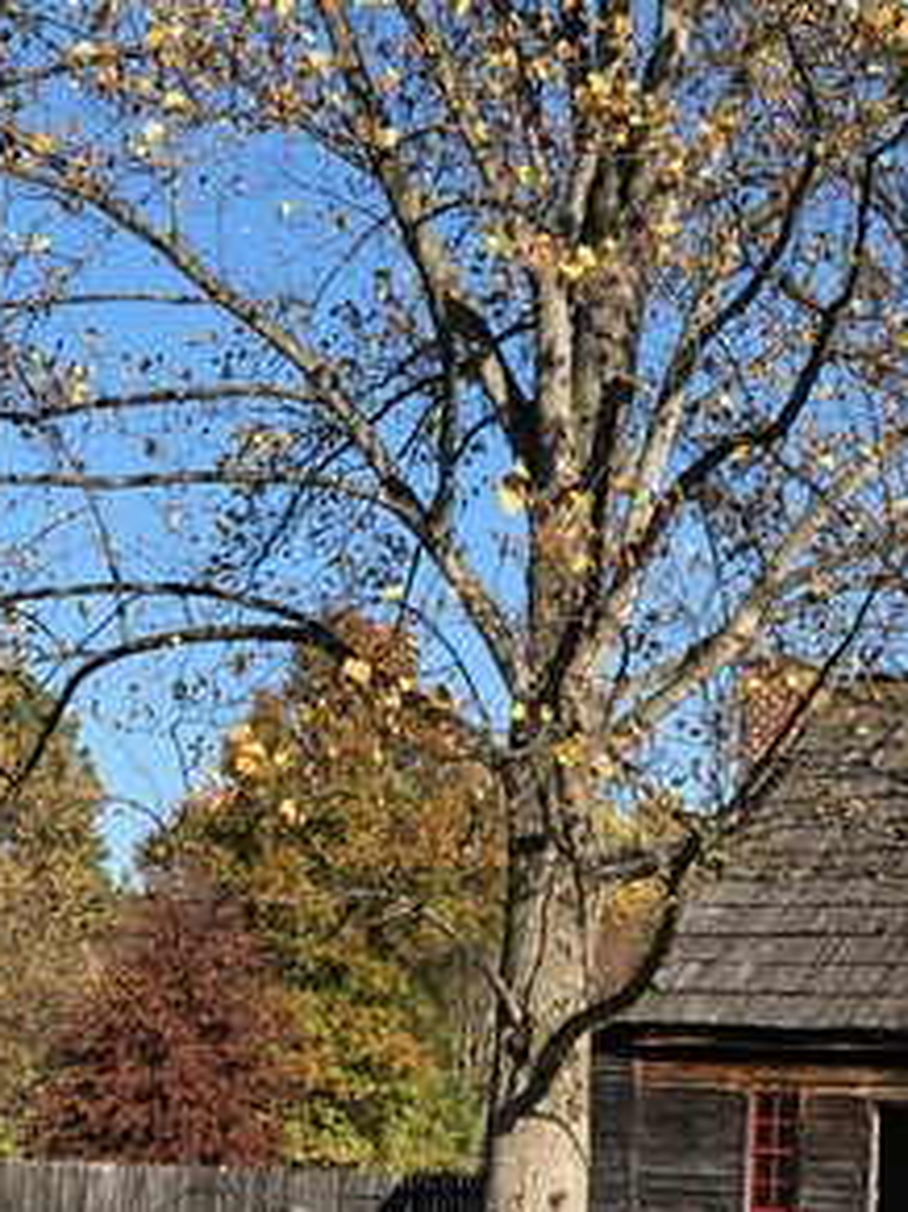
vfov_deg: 19.3
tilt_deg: +12.2
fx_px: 3570
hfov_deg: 14.4
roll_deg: -3.9
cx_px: 696
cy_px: 550
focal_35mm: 102
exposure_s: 1/340
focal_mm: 6.6
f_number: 2.8
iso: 20
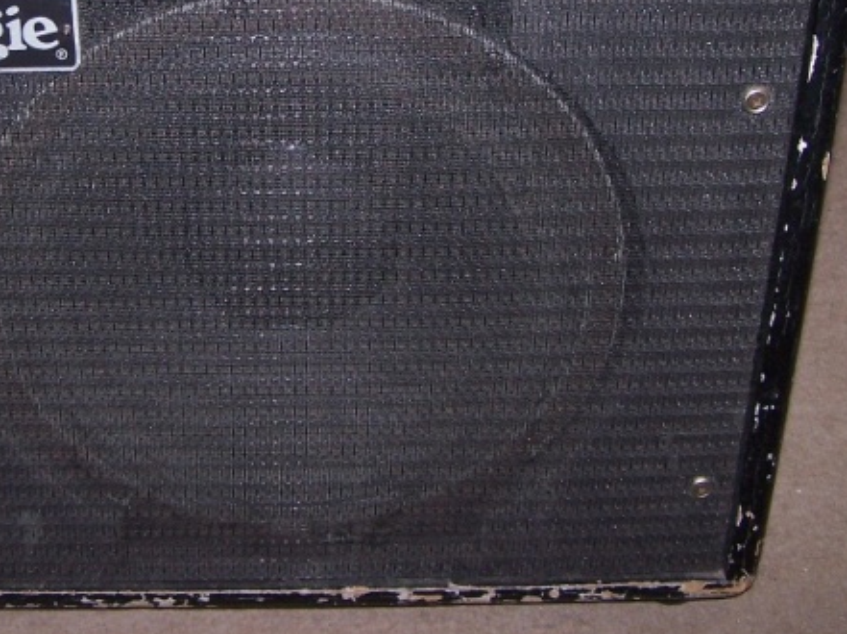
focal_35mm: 69
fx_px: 1687
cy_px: 98
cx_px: 259
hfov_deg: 27.9
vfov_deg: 20.9
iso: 140
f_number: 2.8
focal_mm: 6.3
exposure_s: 1/60
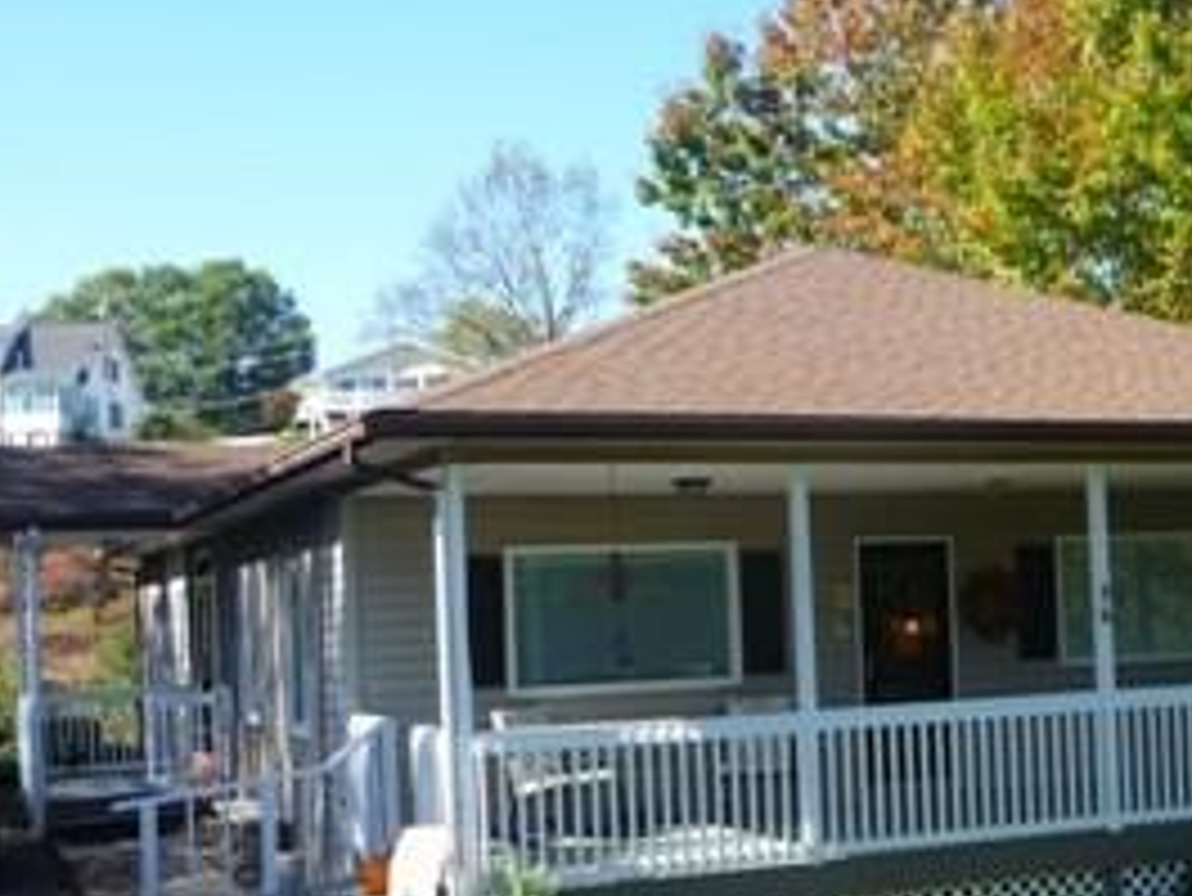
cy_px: 572
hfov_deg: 34.6
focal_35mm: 54
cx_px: 922
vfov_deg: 26.9
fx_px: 1860
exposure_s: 1/320
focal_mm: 4.7
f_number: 3.3
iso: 100
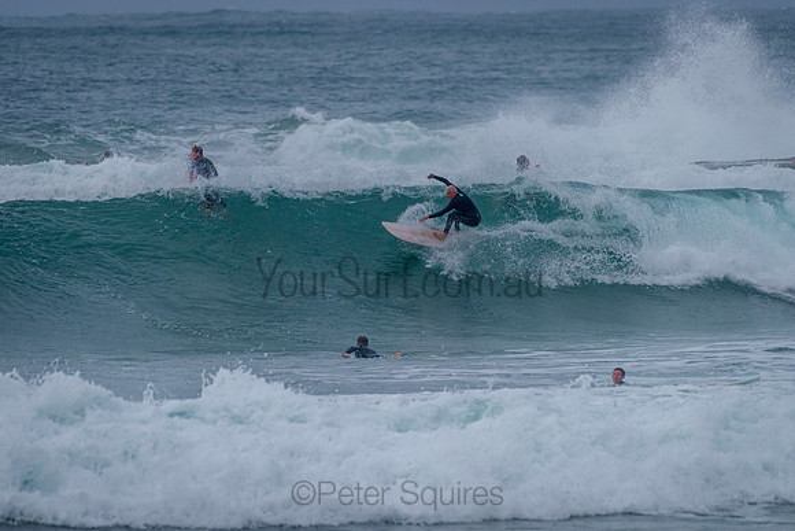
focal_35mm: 613
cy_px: 266
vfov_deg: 2.2
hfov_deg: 3.4
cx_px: 398
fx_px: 13529
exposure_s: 1/2000
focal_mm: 500
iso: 500
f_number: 5.6
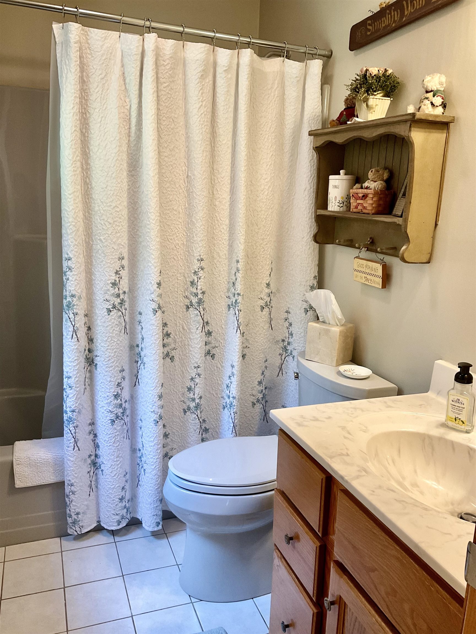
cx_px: 238
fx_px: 532
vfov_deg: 61.7
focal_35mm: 29
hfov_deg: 48.2
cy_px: 317
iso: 80
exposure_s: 1/60
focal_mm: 3
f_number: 1.8
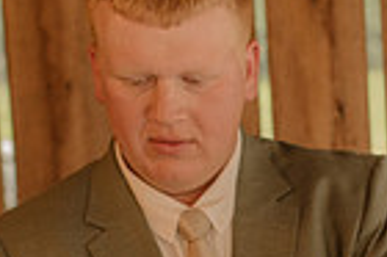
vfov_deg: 9.2
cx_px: 340
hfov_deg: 14.0
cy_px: 387
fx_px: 1557
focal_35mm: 145
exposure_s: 1/200
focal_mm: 35
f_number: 2.5
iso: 640
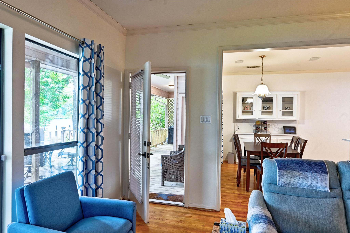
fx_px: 214
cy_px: 116
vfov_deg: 57.1
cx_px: 175
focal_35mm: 22
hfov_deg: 78.6
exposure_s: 1/8
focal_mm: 22
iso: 400
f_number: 8
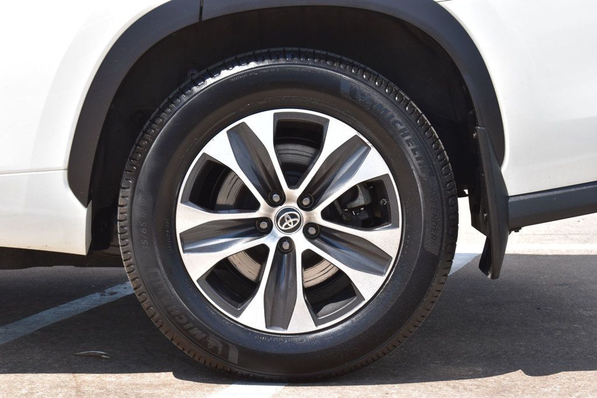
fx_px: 1368
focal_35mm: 82
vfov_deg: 16.5
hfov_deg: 24.6
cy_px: 199
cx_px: 298
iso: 400
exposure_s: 1/320
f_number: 10
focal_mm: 55
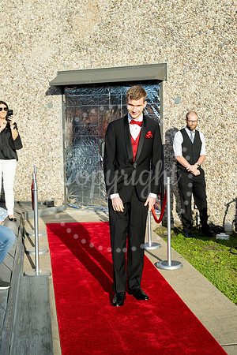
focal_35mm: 53
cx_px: 118
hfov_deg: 25.5
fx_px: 523
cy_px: 178
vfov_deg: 37.5
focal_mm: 53
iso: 400
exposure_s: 1/2500
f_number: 5.6
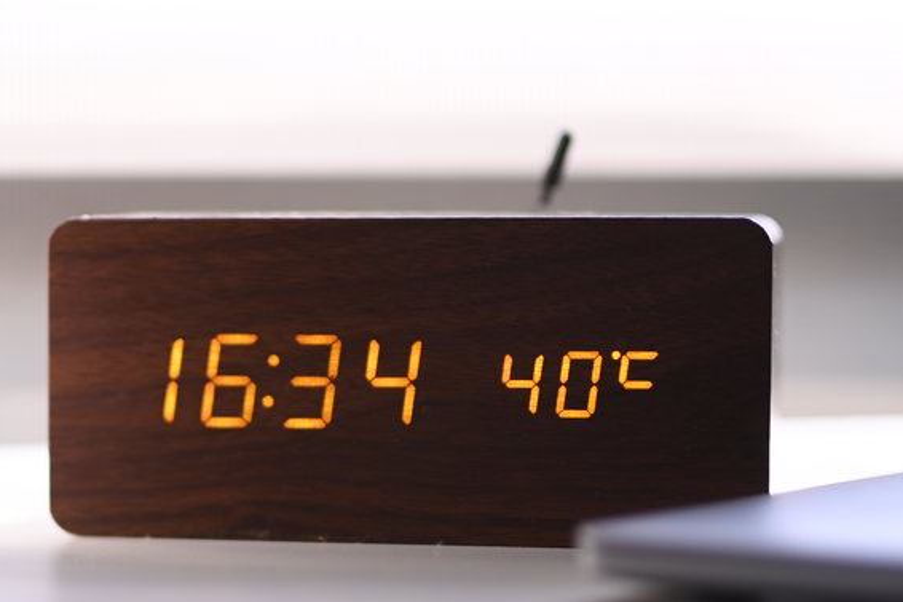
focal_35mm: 113
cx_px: 276
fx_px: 2833
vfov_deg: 12.1
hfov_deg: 18.0
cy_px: 422
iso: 100
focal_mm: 50
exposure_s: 1/160
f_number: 1.4
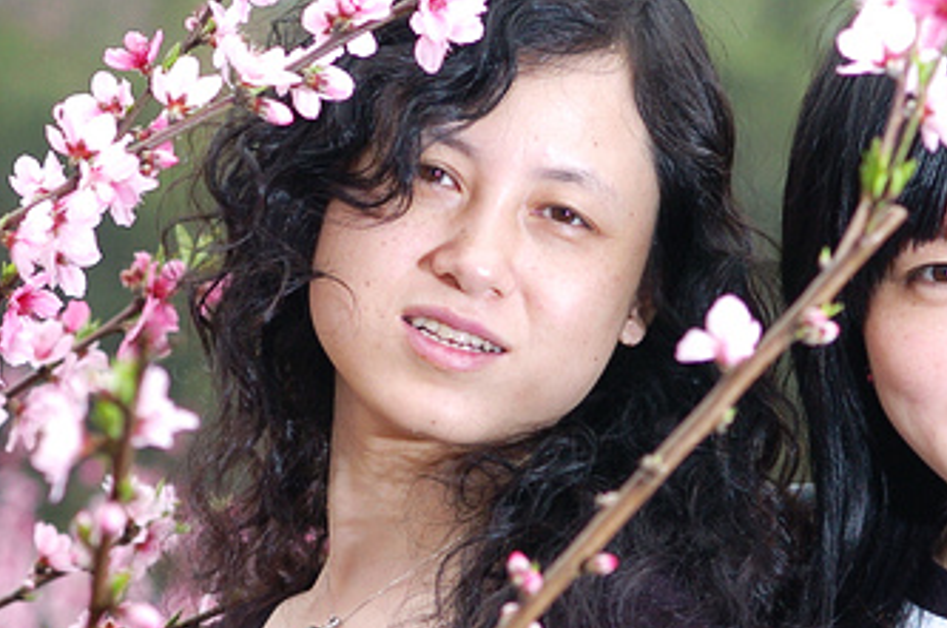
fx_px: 7041
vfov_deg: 5.1
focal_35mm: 268
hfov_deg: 7.7
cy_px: 354
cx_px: 606
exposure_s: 1/180
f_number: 4.5
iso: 200
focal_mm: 85
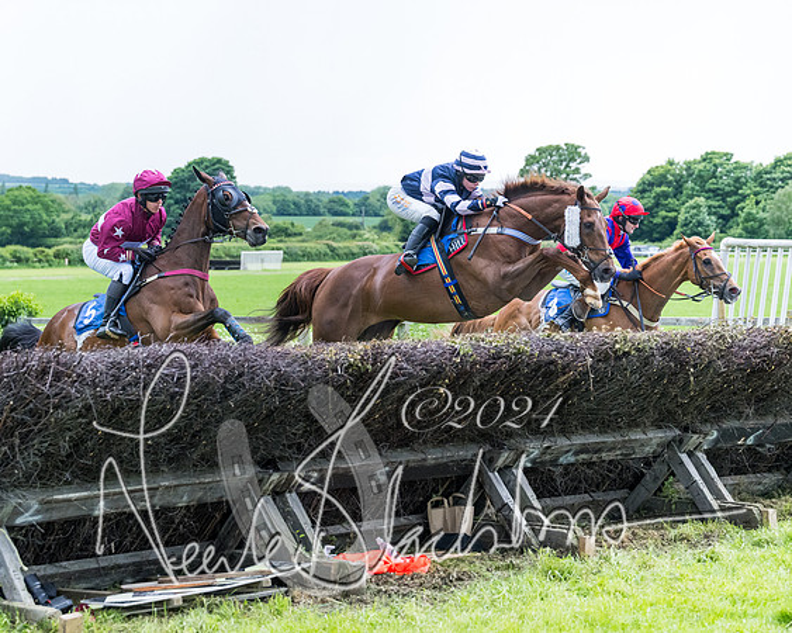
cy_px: 315
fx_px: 1987
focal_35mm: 85
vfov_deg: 18.1
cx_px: 304
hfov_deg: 22.5
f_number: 4
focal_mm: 70
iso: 2000
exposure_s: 1/1600
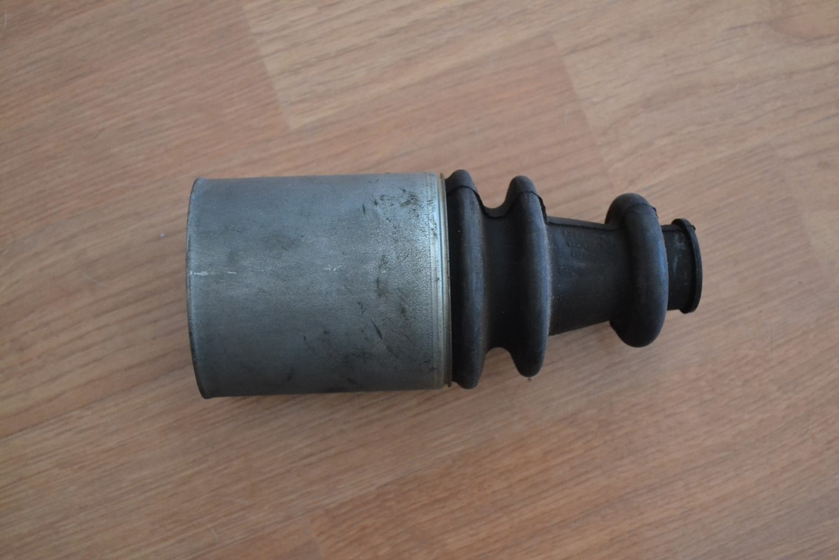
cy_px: 280
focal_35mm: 60
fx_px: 1398
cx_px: 420
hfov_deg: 33.4
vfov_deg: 22.6
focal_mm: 40
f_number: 5.3
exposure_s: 1/50
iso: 3200
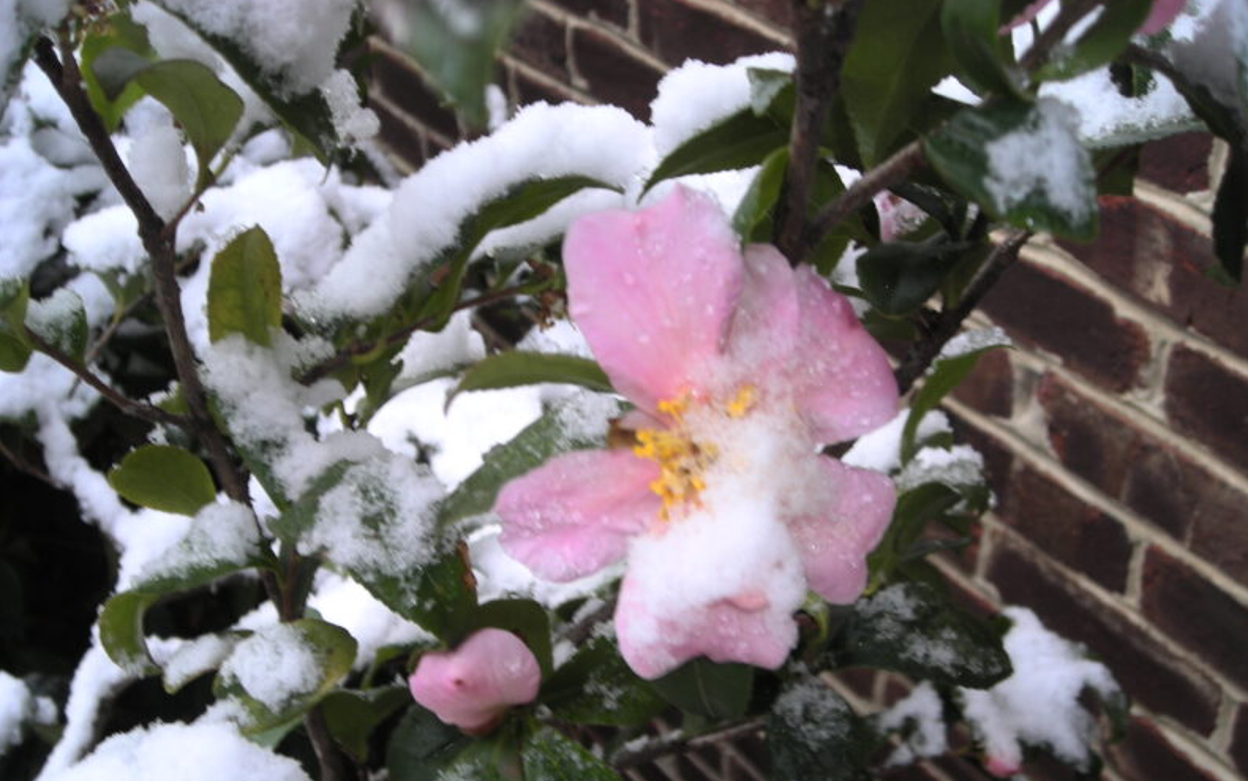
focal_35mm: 44
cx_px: 630
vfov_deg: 29.2
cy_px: 468
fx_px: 1497
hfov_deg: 45.3
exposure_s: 1/30
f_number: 3.3
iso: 50
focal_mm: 6.8
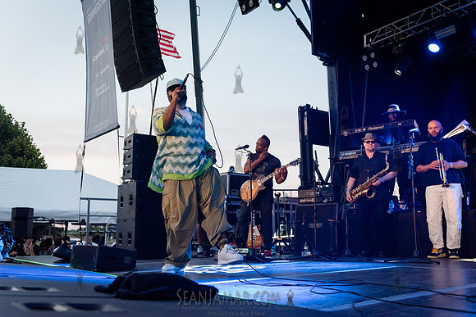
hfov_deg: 55.8
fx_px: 450
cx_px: 238
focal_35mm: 34
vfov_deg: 38.9
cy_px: 158
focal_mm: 34
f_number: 4
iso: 5000
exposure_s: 1/500
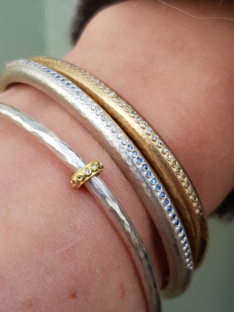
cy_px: 156
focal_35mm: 26
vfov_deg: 67.3
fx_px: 234
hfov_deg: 53.1
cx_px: 117
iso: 40
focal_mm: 4.3
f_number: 1.7
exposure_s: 1/178
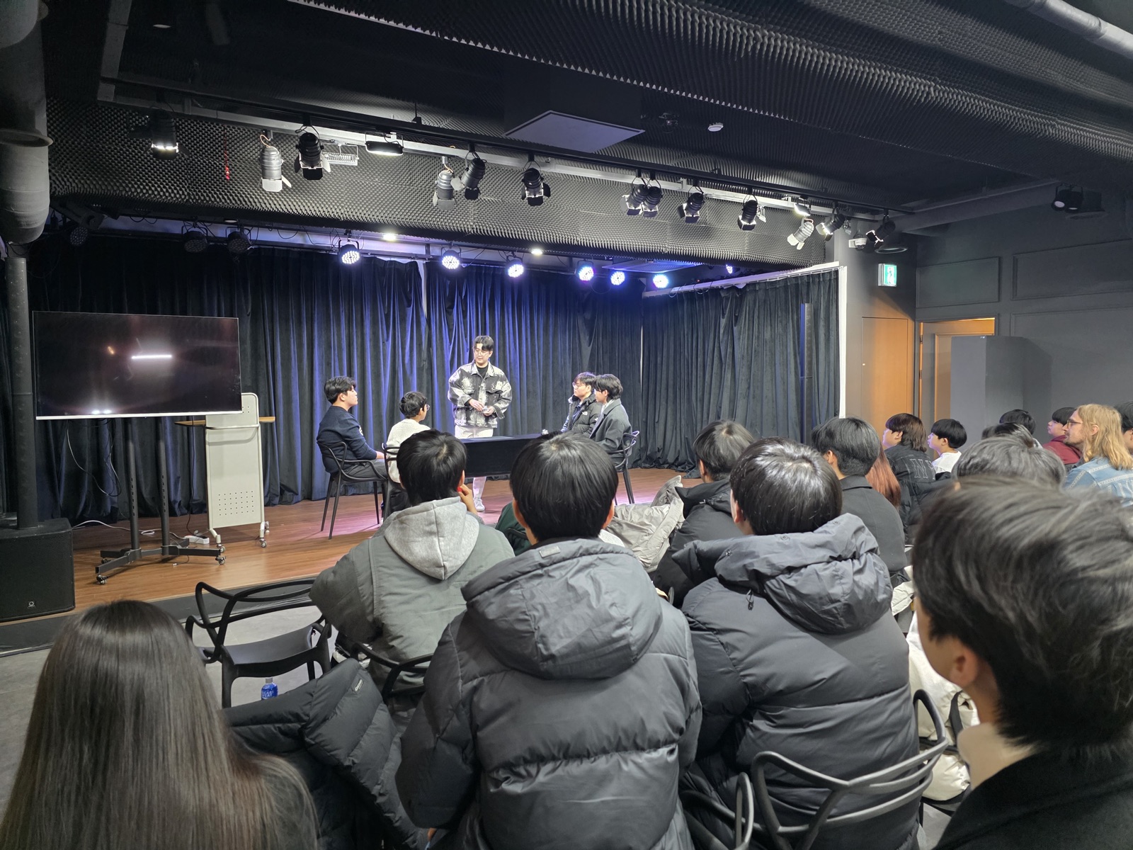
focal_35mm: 23
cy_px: 425
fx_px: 753
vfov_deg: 58.9
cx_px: 566
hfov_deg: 73.9
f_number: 1.7
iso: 1000
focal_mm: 6.3
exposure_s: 1/120
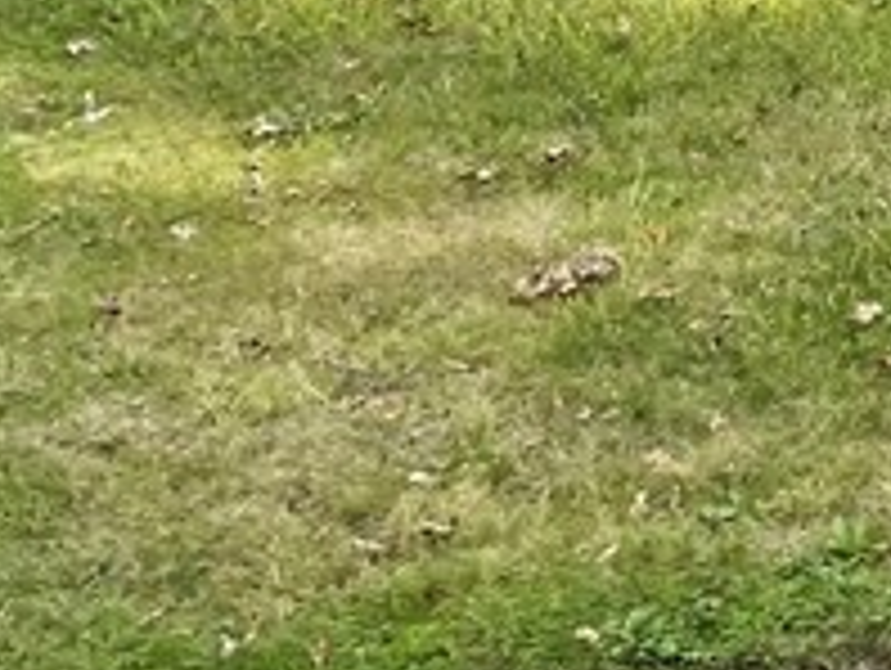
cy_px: -926
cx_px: 1773
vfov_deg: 10.1
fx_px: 3324
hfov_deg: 13.2
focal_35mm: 129
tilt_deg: +5.1
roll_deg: +0.4
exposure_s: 1/1689
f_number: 1.6
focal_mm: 5.1
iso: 32
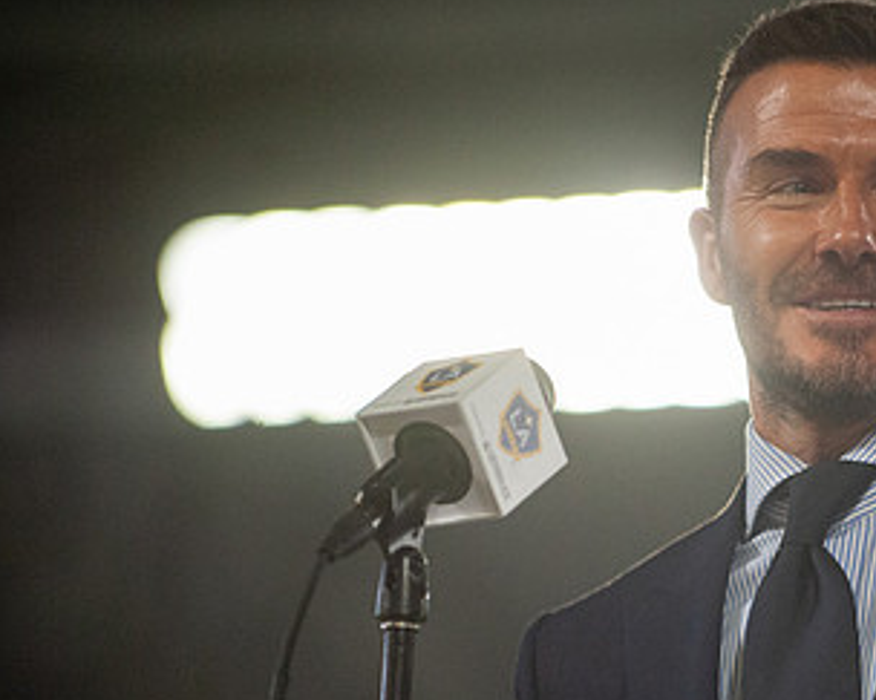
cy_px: 533
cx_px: 801
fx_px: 9279
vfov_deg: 4.3
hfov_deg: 5.4
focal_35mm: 358
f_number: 2.8
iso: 3200
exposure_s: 1/3200
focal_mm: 200
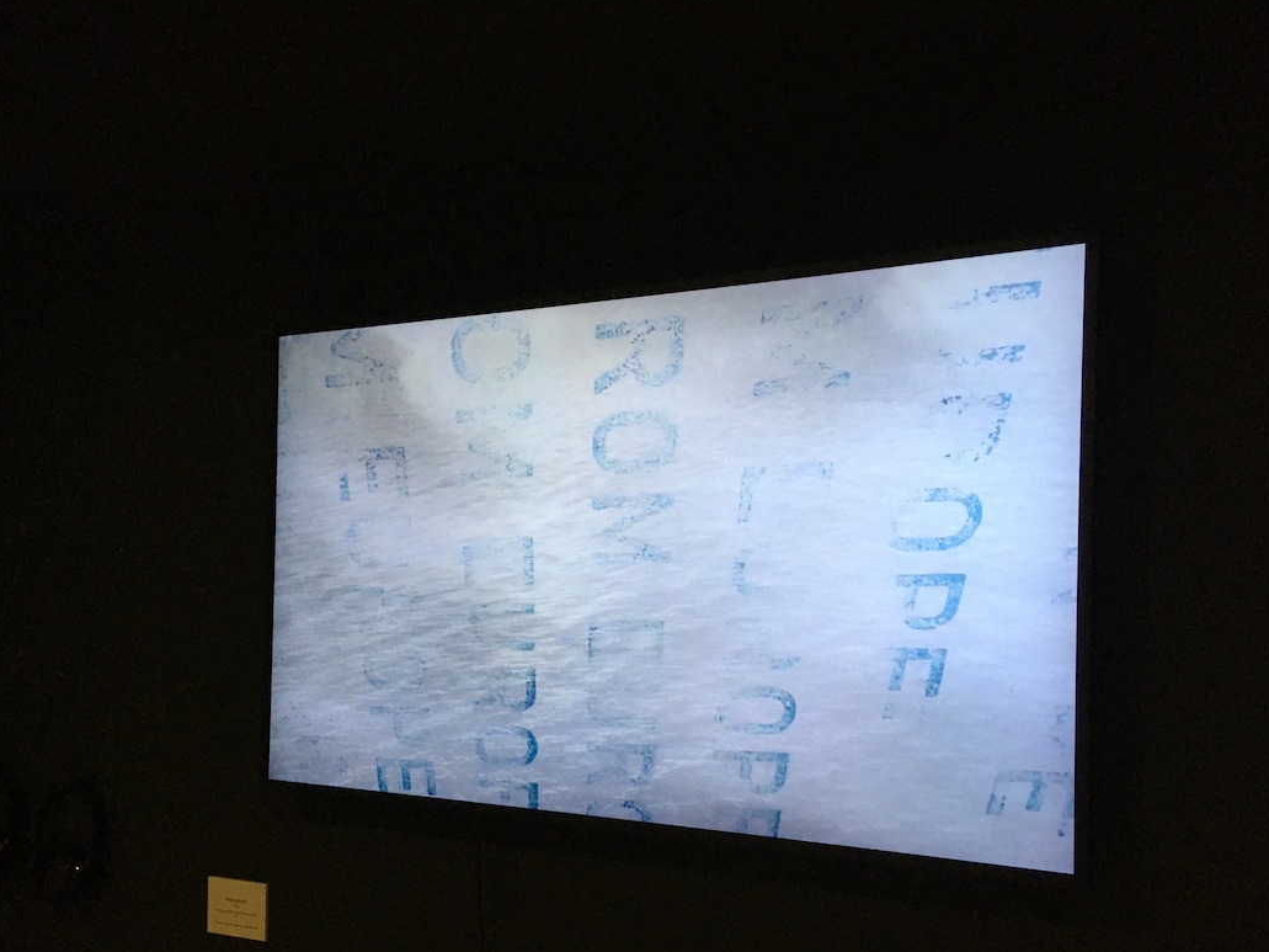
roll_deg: -1.3
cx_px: 644
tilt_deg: +0.0
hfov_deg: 51.4
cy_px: 585
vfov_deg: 39.4
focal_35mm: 36
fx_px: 1320
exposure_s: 1/33
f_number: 2.2
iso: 64
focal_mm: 4.15
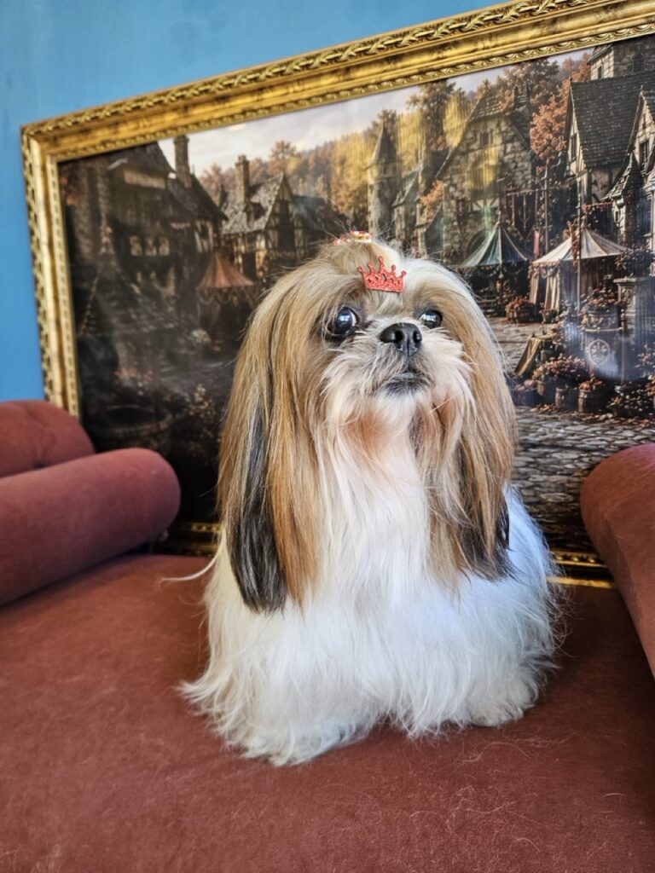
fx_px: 580
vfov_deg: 73.9
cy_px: 436
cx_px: 328
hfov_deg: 58.9
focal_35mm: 23
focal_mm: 5.4
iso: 250
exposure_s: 1/170
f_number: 1.8
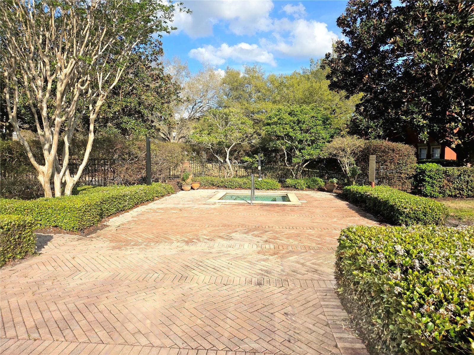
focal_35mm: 23
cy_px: 178
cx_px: 237
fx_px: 315
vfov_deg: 58.9
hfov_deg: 73.9
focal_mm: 5.4
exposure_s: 1/5000
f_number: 1.8
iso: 80
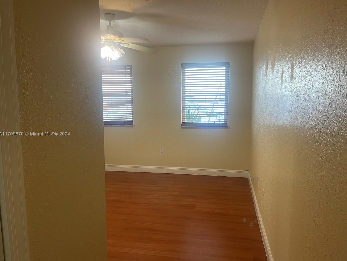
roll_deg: -0.2
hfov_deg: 67.3
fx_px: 261
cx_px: 178
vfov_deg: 53.1
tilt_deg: -7.9
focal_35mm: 26
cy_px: 134
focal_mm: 5.1
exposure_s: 1/60
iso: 80
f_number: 1.6
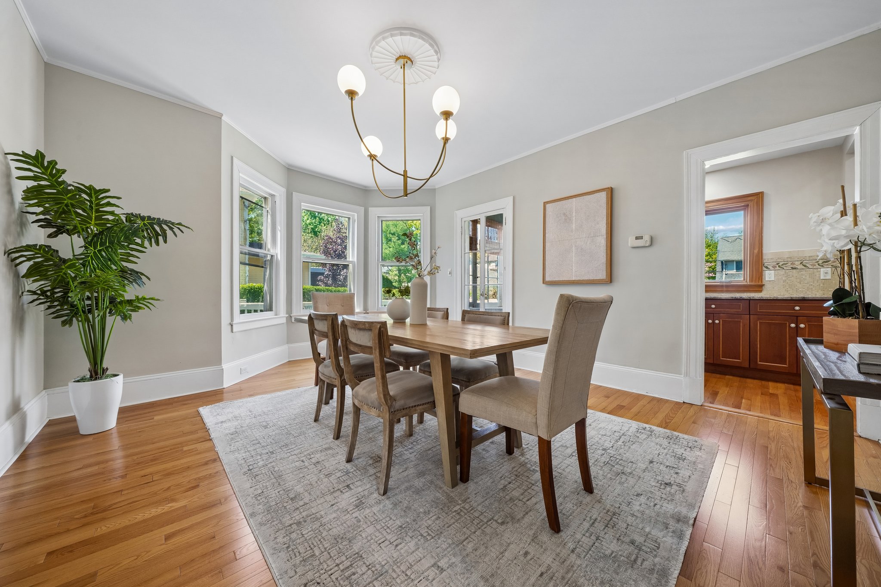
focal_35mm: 12
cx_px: 440
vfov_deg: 90.0
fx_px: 294
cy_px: 294
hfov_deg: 112.6
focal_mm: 12
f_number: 11
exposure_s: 1/8
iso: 160
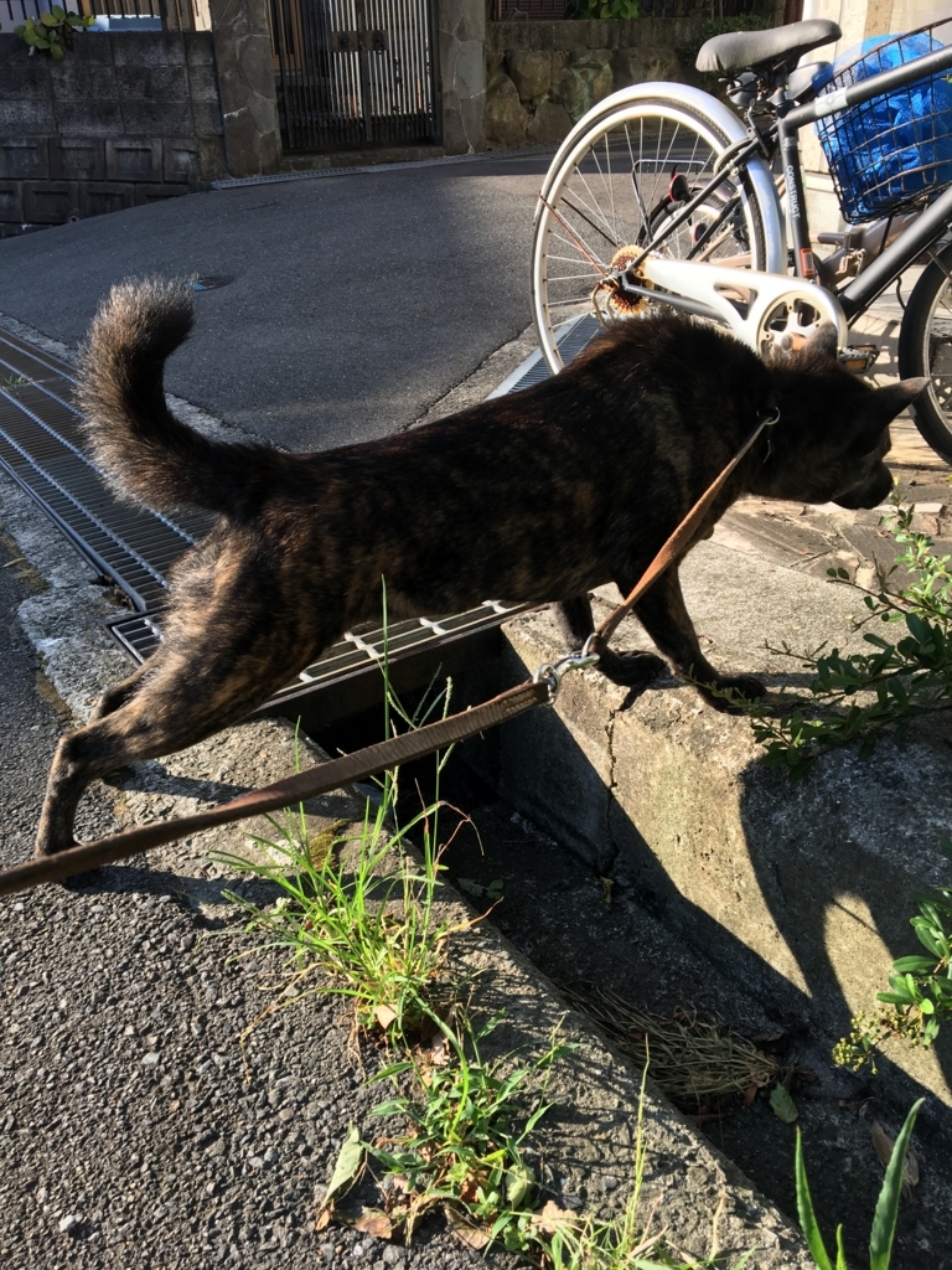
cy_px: 635
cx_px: 476
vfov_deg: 61.7
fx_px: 1063
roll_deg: +1.4
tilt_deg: -30.9
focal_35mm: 29
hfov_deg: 48.2
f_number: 2.2
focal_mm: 4.15
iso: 25
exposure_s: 1/342
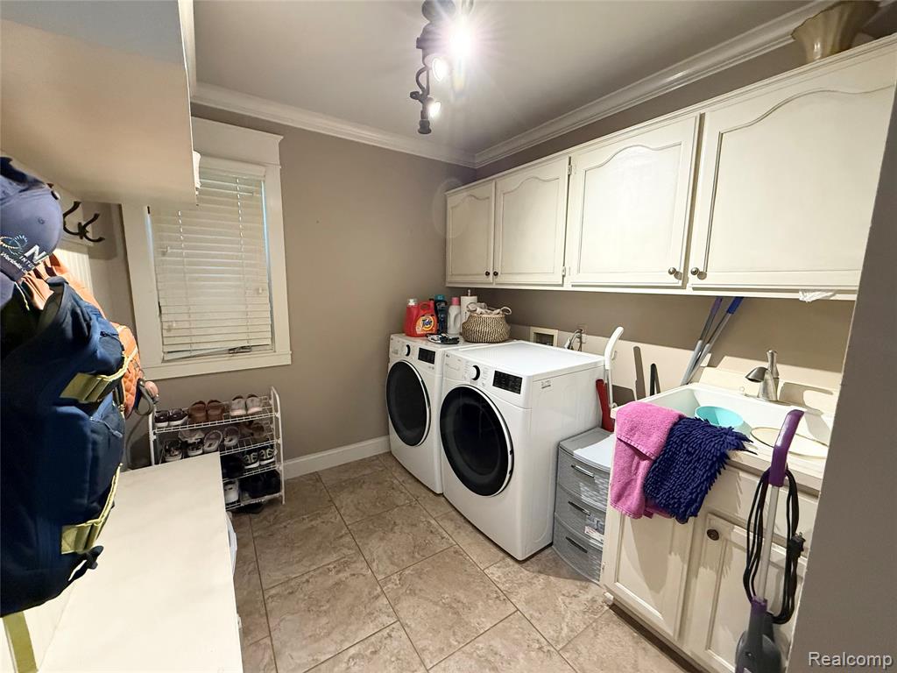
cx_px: 448
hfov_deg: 102.1
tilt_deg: -8.7
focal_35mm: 14
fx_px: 363
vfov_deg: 85.7
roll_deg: -0.6
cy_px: 336
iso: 640
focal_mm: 2.22
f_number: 2.2
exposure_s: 1/60
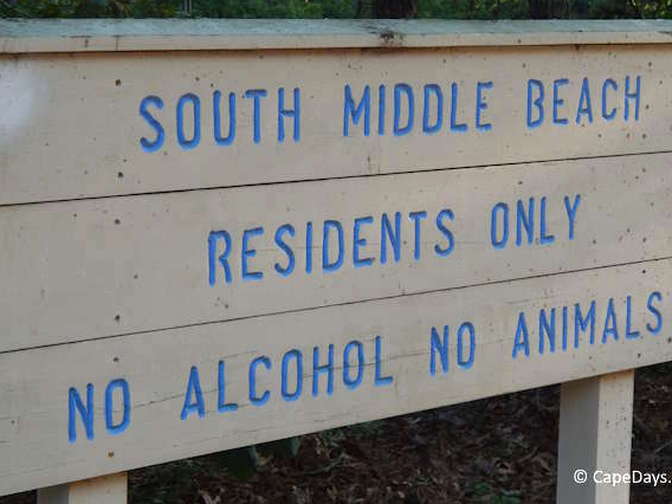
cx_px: 338
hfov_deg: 24.7
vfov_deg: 18.7
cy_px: 217
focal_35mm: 79
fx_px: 1534
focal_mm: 12.3
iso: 125
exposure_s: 1/100
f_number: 4.1
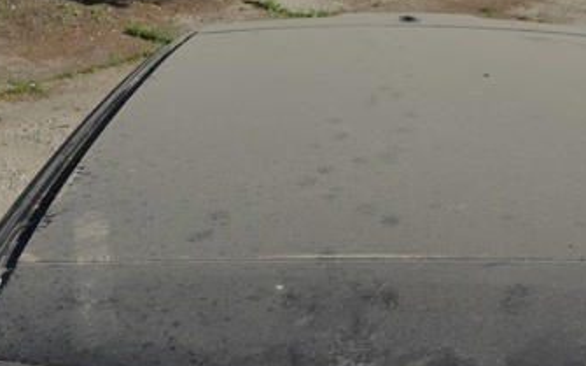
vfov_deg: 17.8
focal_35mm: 73
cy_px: 194
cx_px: 399
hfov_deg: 28.0
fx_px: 1165
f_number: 9
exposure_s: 1/320
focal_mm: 25
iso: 100
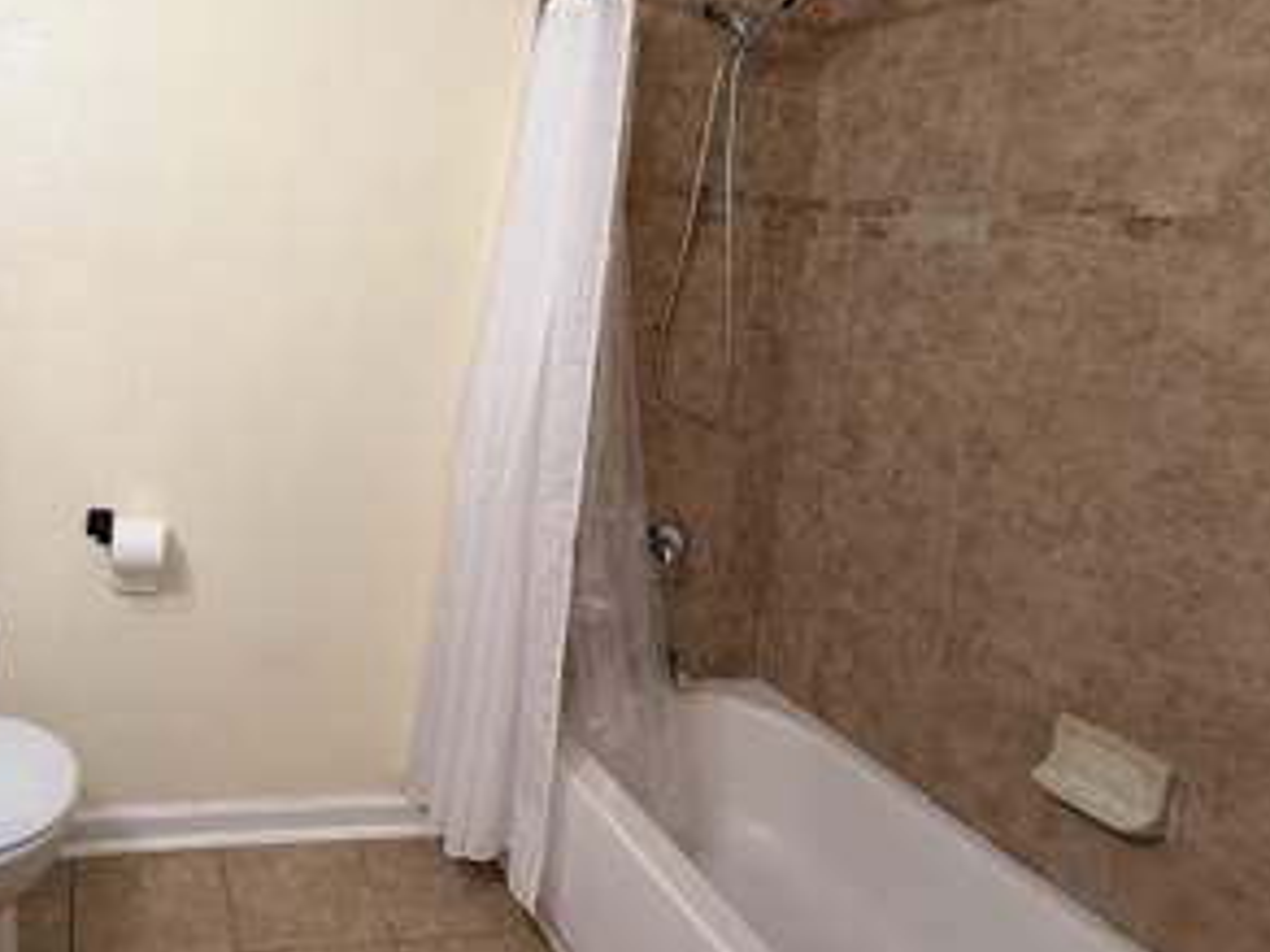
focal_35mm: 23
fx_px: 844
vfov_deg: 56.1
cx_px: 296
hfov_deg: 68.4
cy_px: 243
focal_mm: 2.22
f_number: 2.2
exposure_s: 1/120
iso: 200
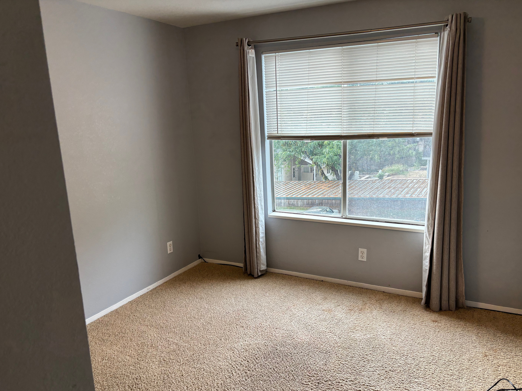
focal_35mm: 27
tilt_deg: -11.9
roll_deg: +1.5
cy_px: 202
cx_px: 269
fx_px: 407
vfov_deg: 51.3
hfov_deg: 65.3
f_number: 1.6
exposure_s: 1/120
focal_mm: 5.96
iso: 100
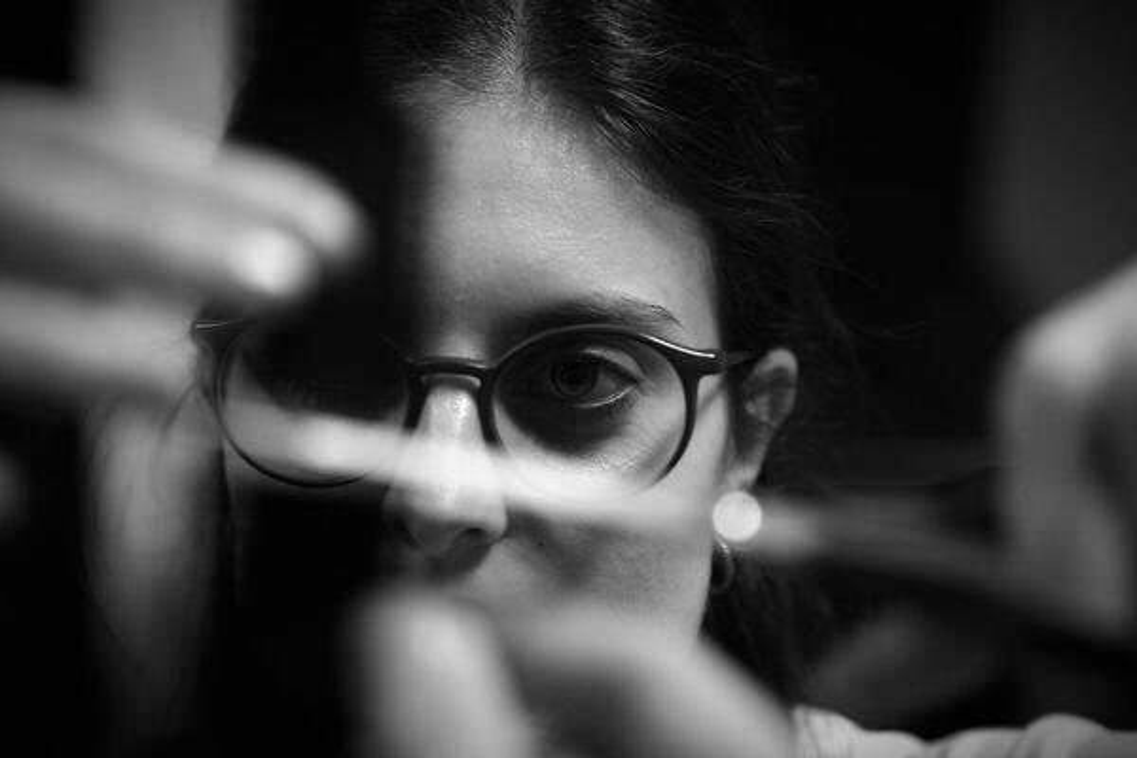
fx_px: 3600
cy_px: 379
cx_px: 568
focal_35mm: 114
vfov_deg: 12.0
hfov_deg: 17.9
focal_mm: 114
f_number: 4.5
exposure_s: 1/50
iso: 1600
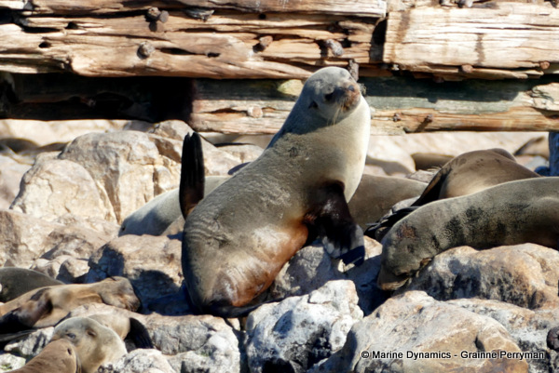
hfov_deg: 5.1
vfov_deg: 3.4
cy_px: 186
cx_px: 280
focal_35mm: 400
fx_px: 6215
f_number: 4
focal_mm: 146
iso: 125
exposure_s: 1/640
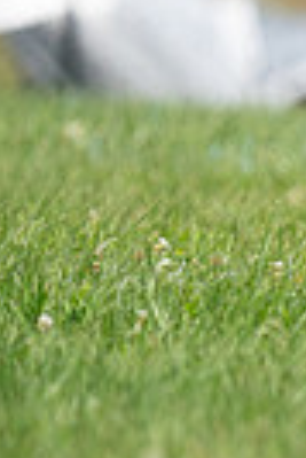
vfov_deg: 1.1
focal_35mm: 1877
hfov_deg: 0.7
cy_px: -15
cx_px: 935
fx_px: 23868
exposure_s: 1/4000
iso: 1250
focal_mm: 430
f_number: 6.3
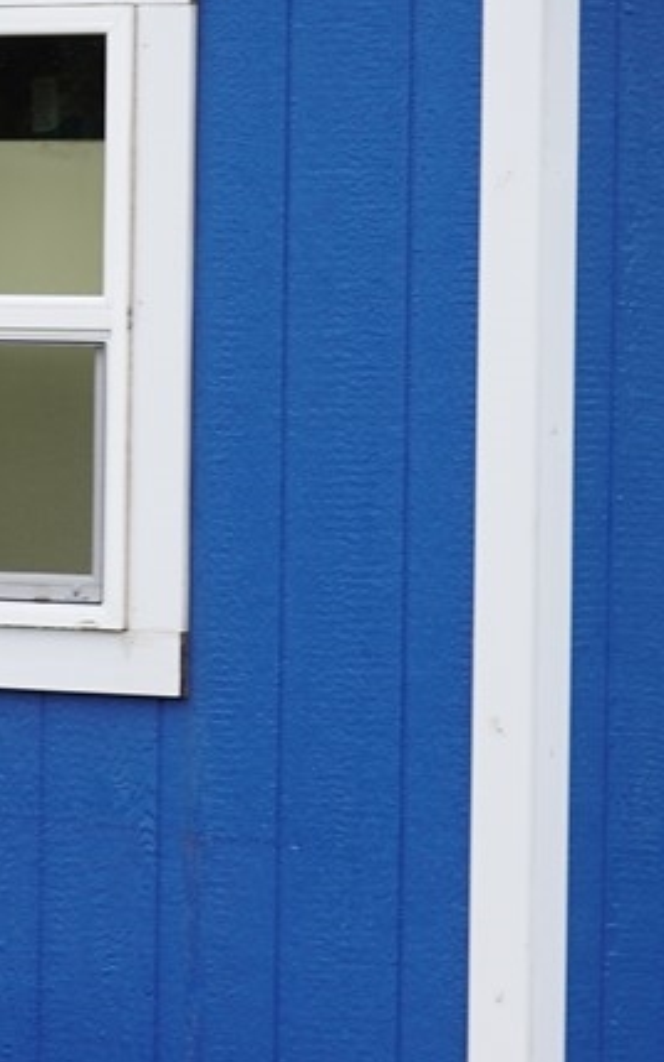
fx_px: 6893
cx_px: -123
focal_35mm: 238
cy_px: 363
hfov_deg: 5.5
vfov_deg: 8.8
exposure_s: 1/80
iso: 100
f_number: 4.5
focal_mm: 59
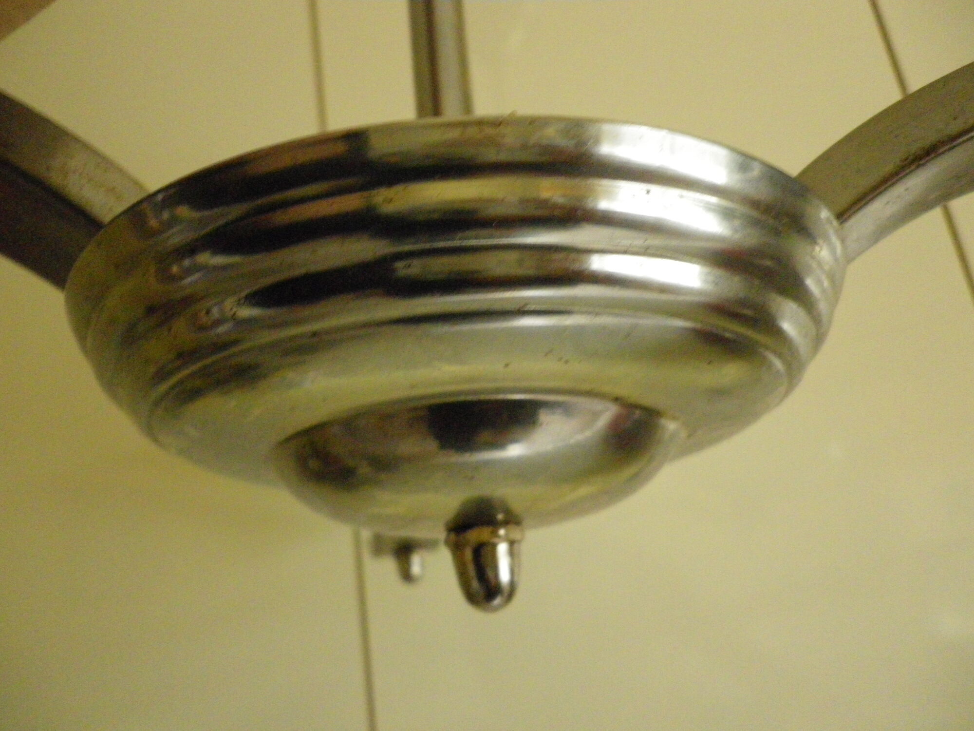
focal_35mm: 28
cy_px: 366
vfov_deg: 49.7
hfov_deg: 63.4
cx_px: 487
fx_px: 788
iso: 800
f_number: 2.6
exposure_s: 1/20
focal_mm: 4.9
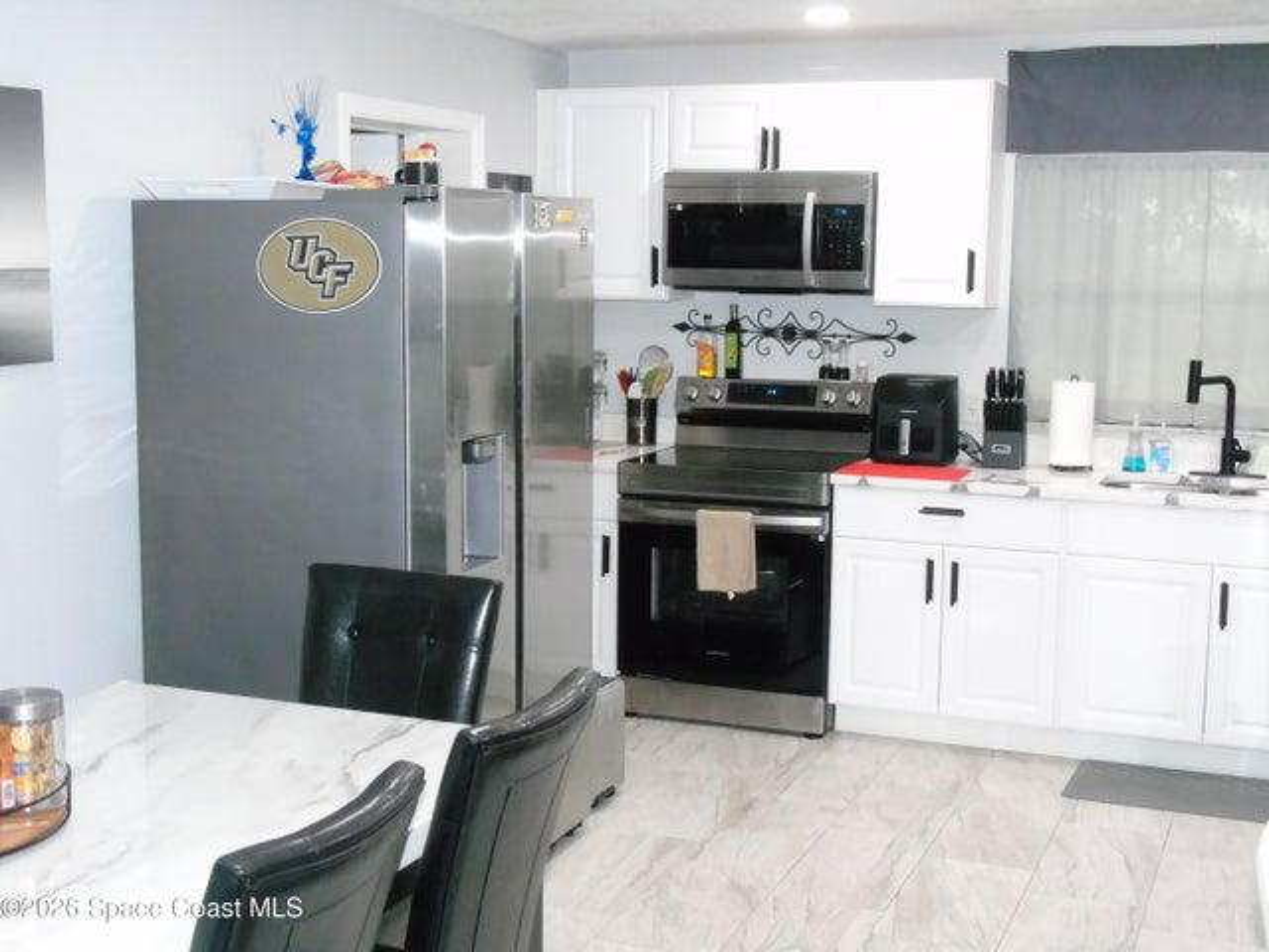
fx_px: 1686
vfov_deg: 31.5
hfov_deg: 41.2
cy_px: 476
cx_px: 634
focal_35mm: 46
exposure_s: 1/50
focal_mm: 8.2
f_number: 4.1
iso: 800
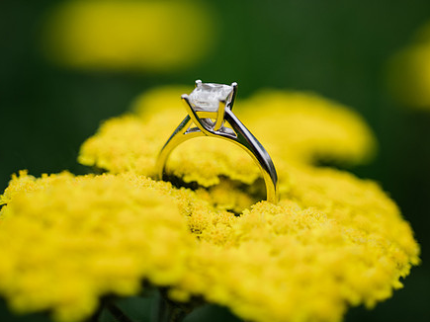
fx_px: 956
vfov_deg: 19.1
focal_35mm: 77
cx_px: 212
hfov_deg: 25.3
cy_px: 136
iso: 200
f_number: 3.5
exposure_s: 1/160
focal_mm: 60
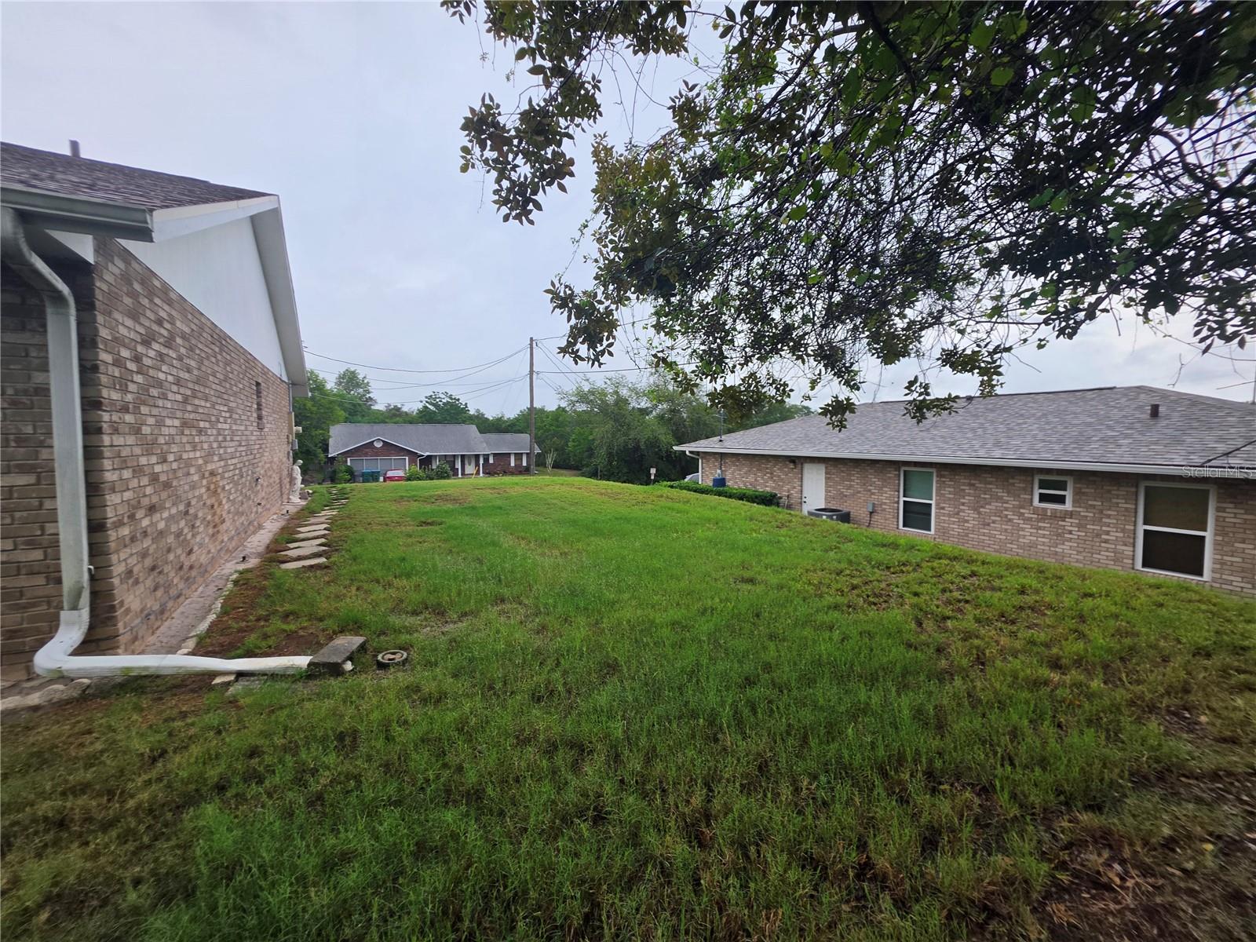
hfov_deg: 106.2
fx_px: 472
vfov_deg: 89.9
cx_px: 628
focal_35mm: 13
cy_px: 471
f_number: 1.9
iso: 32
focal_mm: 2.2
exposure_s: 1/120
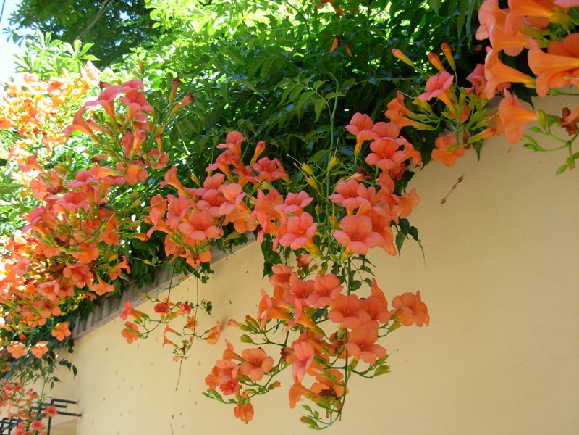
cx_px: 290
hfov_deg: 49.0
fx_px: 636
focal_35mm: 38
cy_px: 218
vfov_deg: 37.7
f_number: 2.9
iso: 79
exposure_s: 1/98.7
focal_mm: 6.3
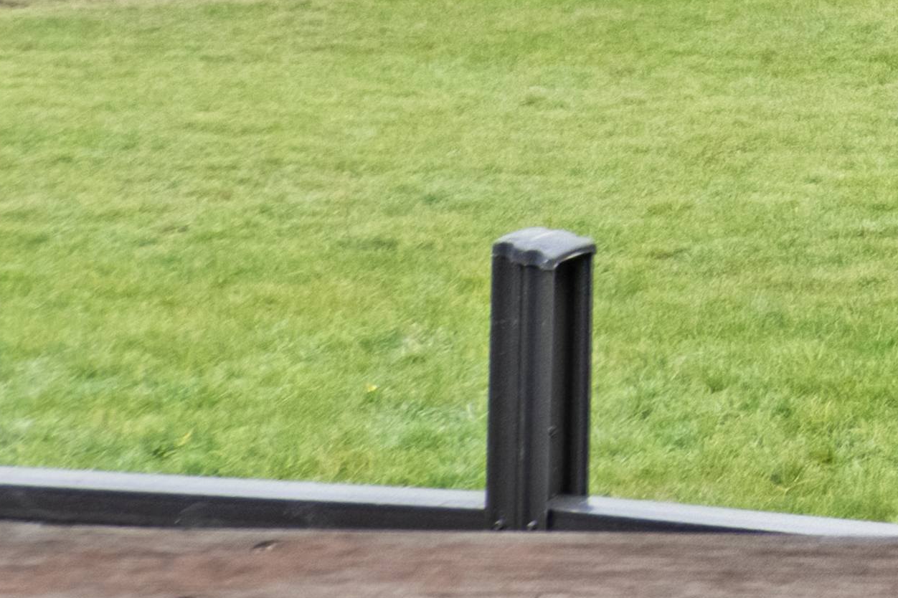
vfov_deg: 8.8
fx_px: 3541
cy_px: -783
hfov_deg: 10.9
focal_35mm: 142
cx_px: 2497
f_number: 8
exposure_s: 1/50
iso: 320
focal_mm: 15
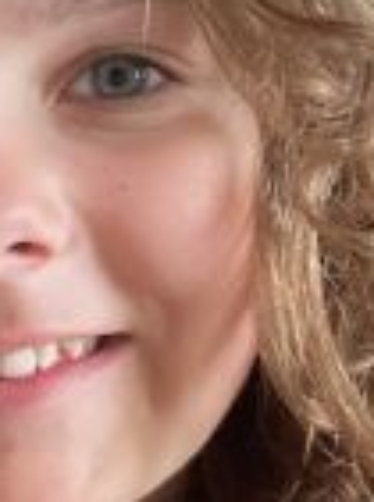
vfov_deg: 15.4
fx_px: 1852
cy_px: 210
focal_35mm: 128
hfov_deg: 11.4
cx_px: -36
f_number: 2.2
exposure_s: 1/60
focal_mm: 2.71
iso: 250
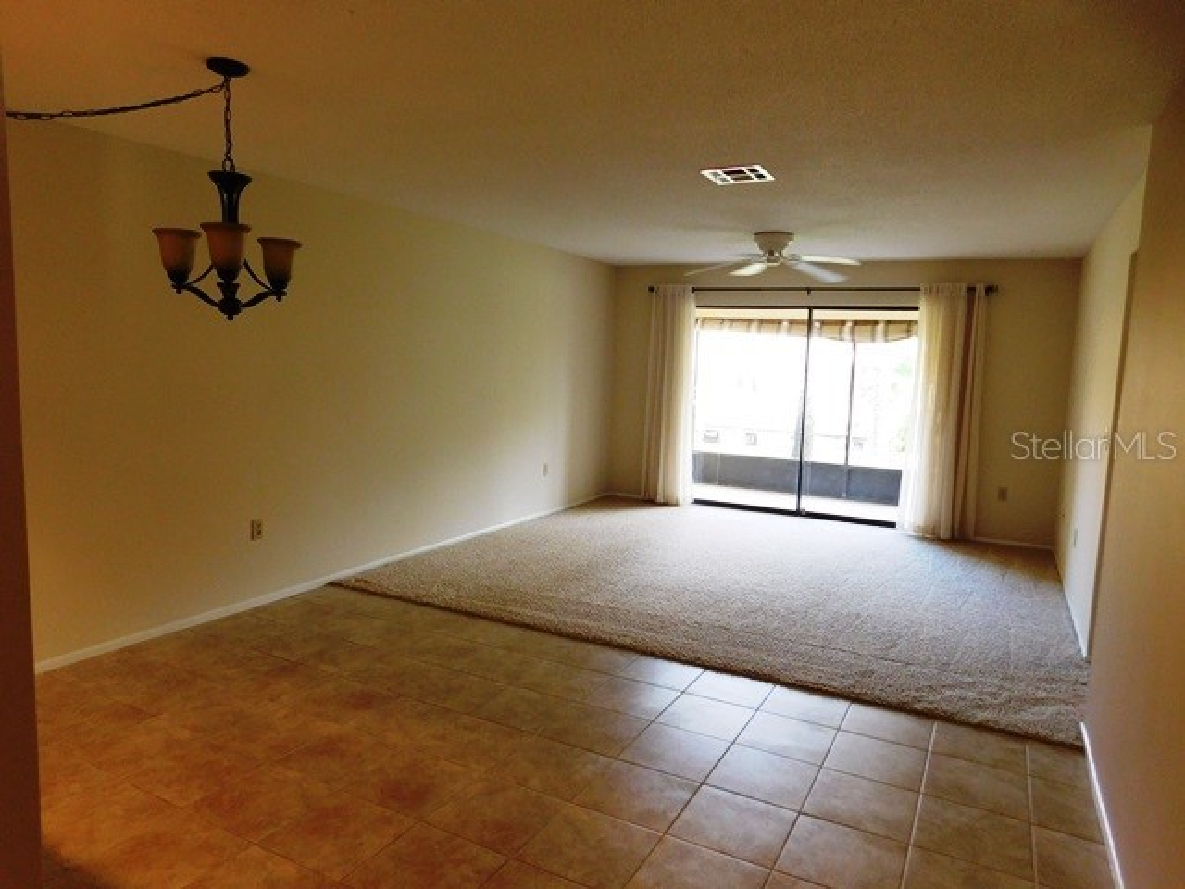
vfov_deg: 58.9
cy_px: 444
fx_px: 787
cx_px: 592
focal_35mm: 23
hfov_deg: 73.9
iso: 200
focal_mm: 4
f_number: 3
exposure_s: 1/30
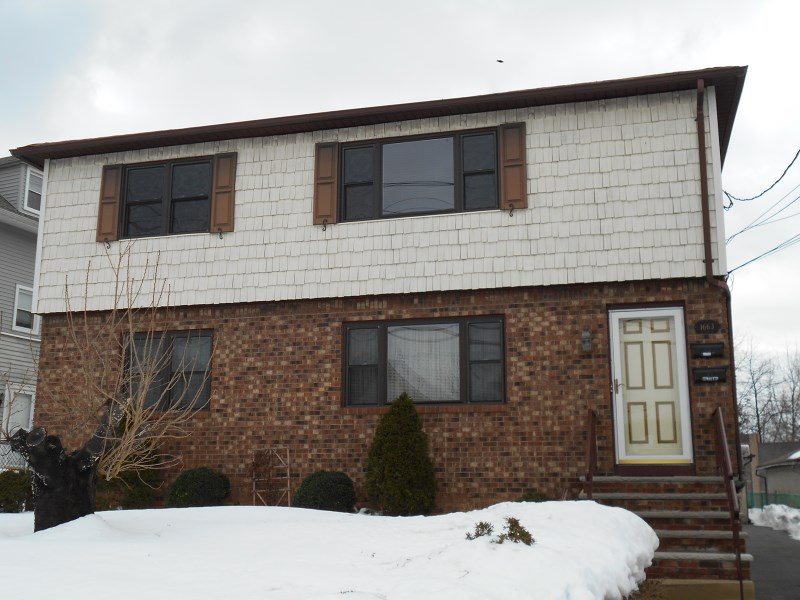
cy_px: 300
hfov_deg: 47.9
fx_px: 901
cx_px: 400
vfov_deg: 36.8
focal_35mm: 39
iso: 80
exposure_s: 1/320
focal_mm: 6.7
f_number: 3.9
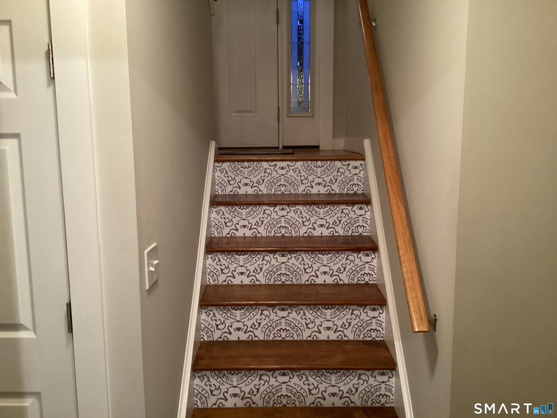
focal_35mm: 31
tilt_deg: -10.6
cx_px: 278
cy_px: 209
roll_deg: +0.5
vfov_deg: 45.4
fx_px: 499
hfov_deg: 58.4
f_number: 2.4
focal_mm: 3.3
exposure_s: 1/40
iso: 400
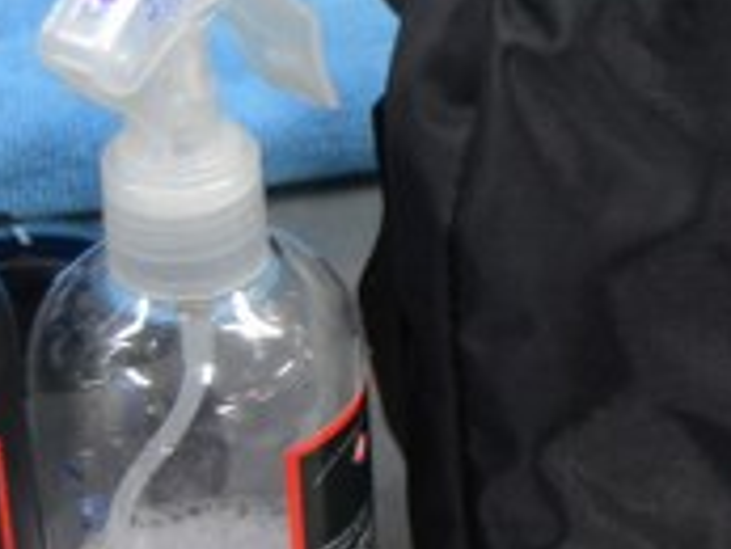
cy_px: 167
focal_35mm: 173
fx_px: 3656
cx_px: 921
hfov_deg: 11.2
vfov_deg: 8.6
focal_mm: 26
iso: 800
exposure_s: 1/60
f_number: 4
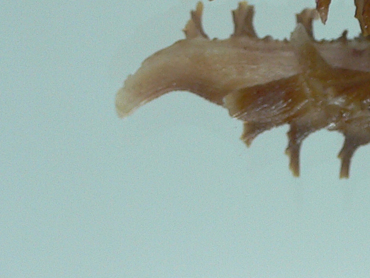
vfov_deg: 13.2
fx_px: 1166
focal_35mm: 109
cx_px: 517
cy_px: -70
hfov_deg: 16.7
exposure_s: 1/60
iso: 100
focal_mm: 4.6
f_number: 2.8
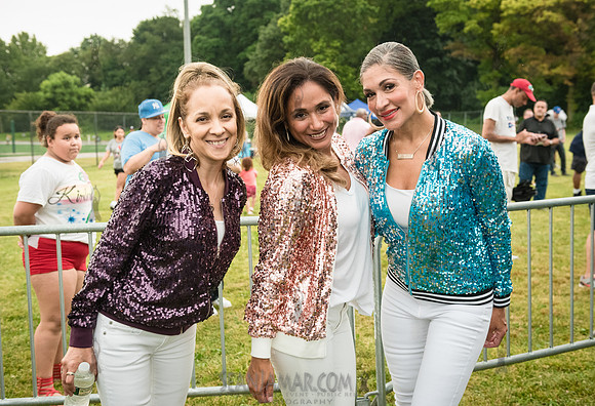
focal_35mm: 42
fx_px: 701
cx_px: 315
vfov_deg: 32.3
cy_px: 196
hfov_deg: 46.0
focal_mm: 40
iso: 3200
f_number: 5
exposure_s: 1/200
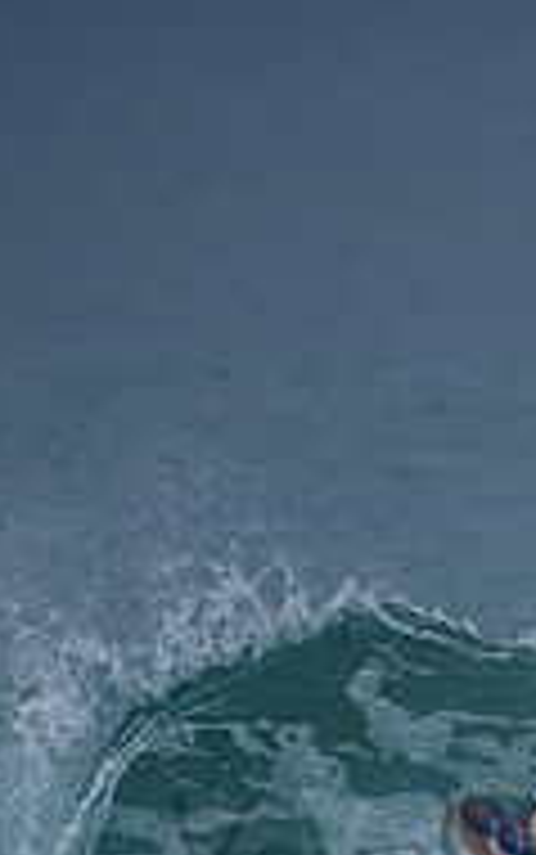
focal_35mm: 1554
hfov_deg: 0.8
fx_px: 36266
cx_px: 635
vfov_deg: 1.4
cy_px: 826
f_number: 5.6
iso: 180
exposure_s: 1/2000
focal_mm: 500
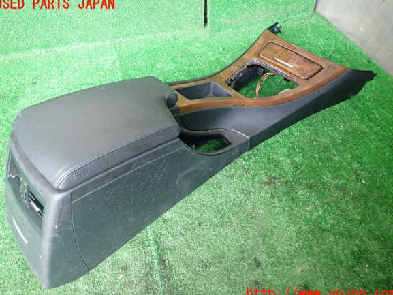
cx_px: 195
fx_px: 295
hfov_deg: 67.3
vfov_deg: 53.1
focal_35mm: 26
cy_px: 149
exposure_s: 1/30
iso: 250
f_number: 2
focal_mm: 4.5
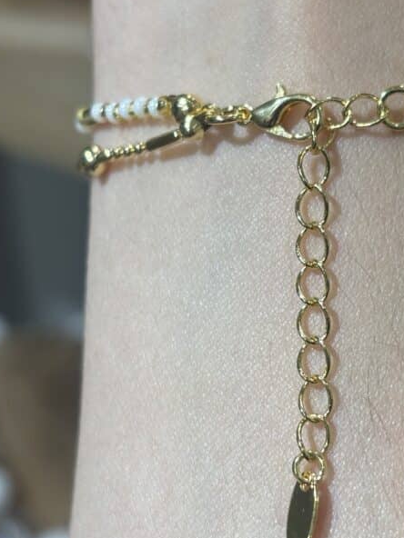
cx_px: 283
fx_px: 1401
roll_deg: +1.5
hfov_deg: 16.4
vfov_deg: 21.8
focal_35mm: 90
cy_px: 312
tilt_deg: -37.7
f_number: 1.6
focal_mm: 5.96
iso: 40
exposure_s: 1/100
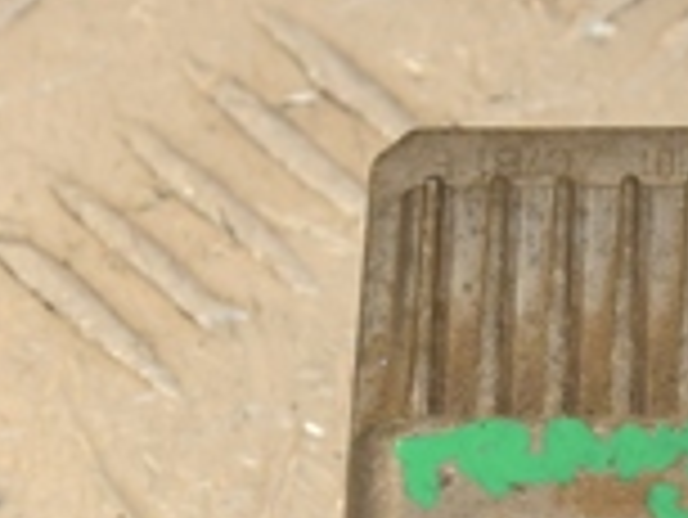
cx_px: 755
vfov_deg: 3.7
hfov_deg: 5.0
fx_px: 7917
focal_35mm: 398
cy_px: 423
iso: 800
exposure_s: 1/200
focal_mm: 66
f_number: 8
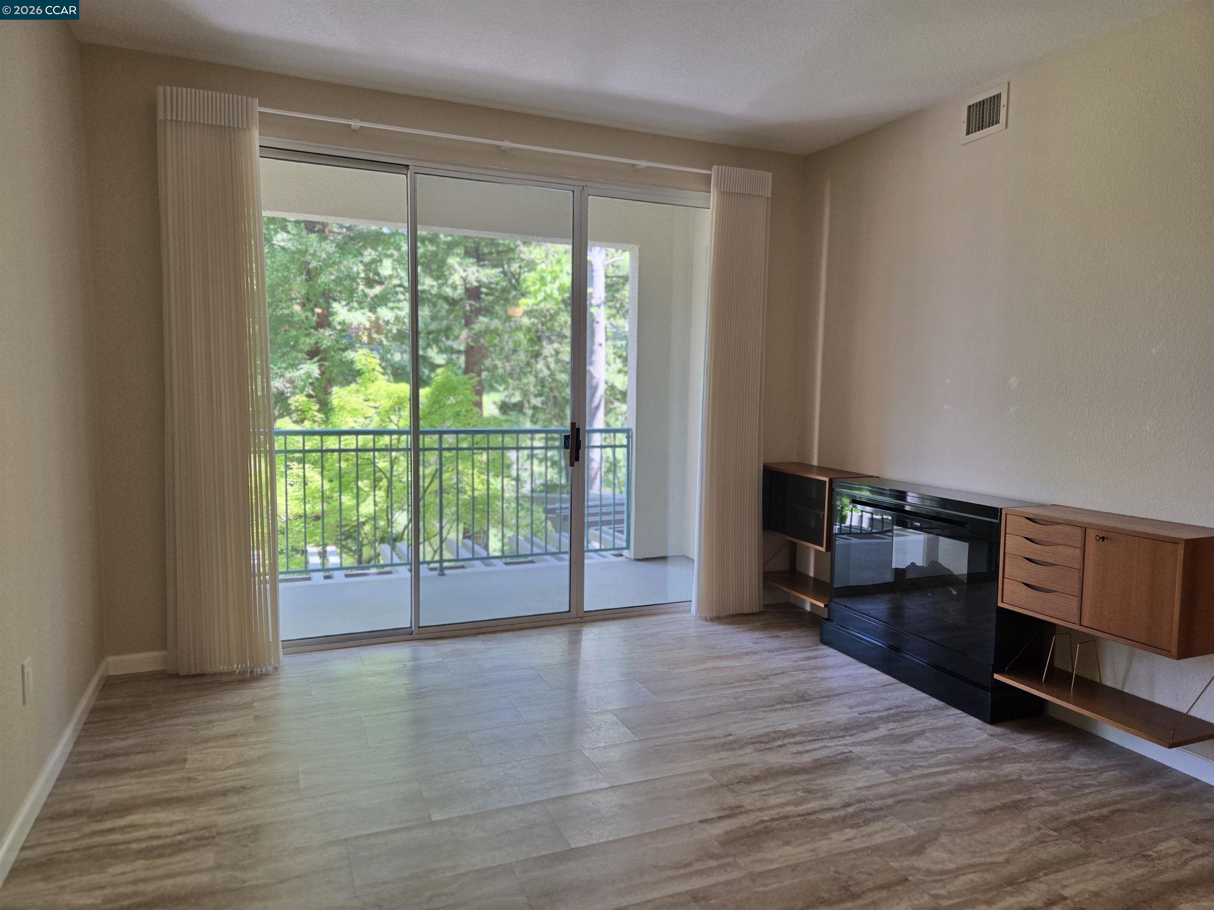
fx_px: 807
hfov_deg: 73.9
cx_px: 607
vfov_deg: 58.9
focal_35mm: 23
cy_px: 455
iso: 125
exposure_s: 1/120
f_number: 1.8
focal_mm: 5.4
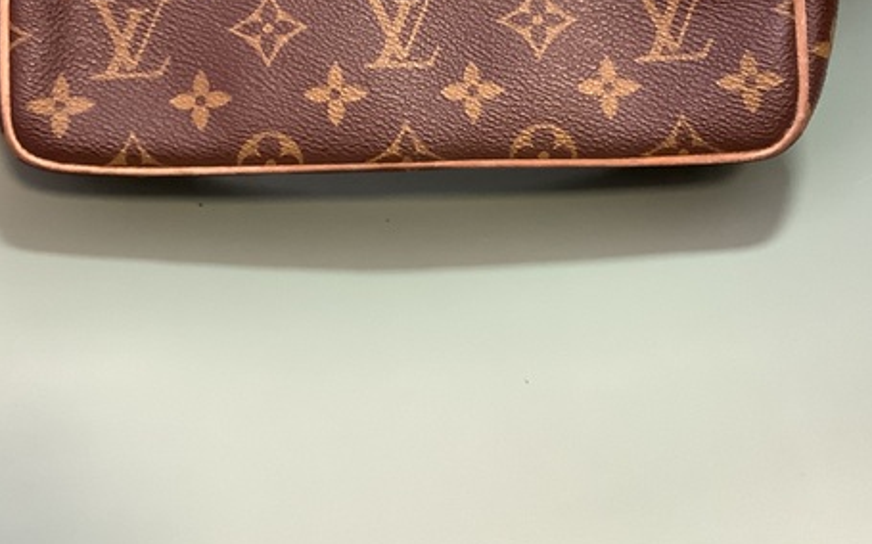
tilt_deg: -31.0
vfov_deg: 23.7
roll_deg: +0.4
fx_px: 1235
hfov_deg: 38.9
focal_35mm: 52
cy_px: -11
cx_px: 410
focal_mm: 3.3
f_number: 2.4
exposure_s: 1/40
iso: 320
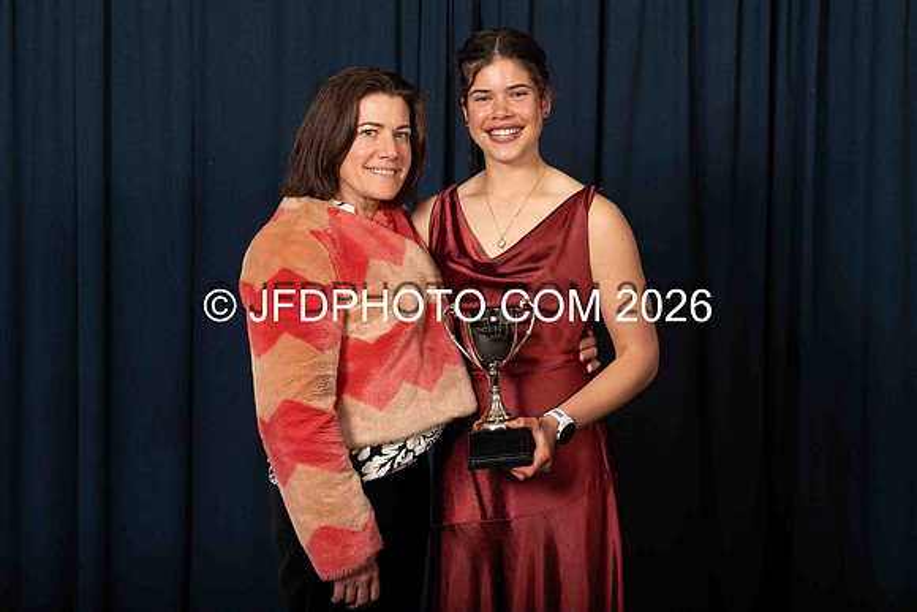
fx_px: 1738
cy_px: 245
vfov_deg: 19.9
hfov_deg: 29.6
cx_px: 477
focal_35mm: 68
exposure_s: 1/250
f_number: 5.6
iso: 125
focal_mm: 56
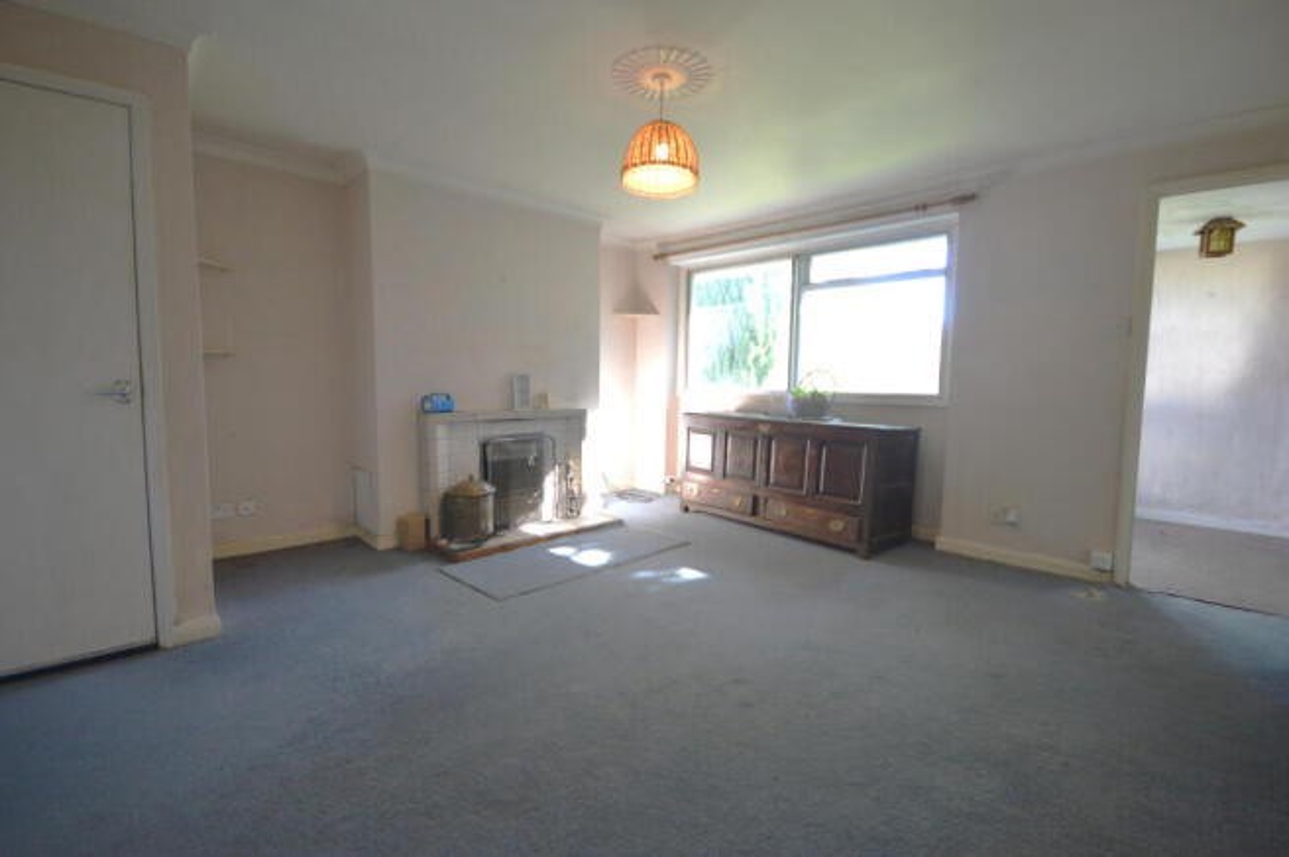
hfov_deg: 100.4
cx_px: 644
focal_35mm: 15
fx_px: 537
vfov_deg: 77.2
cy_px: 428
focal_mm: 10
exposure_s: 1/60
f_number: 4
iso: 720
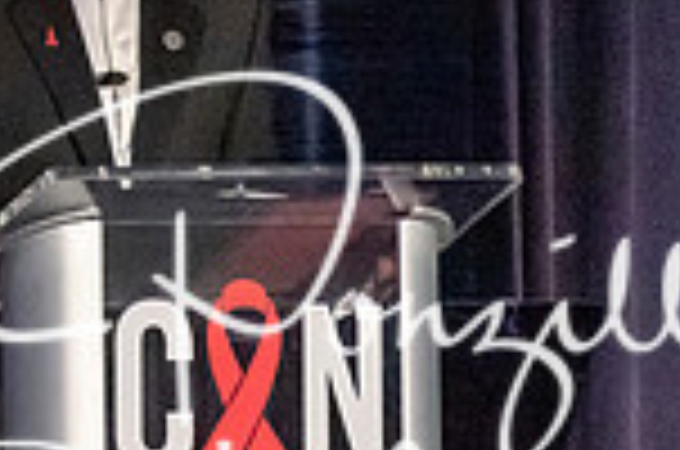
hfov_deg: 2.4
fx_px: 16342
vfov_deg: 1.6
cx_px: -279
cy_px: -101
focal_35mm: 867
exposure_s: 1/250
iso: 12800
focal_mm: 150
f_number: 5
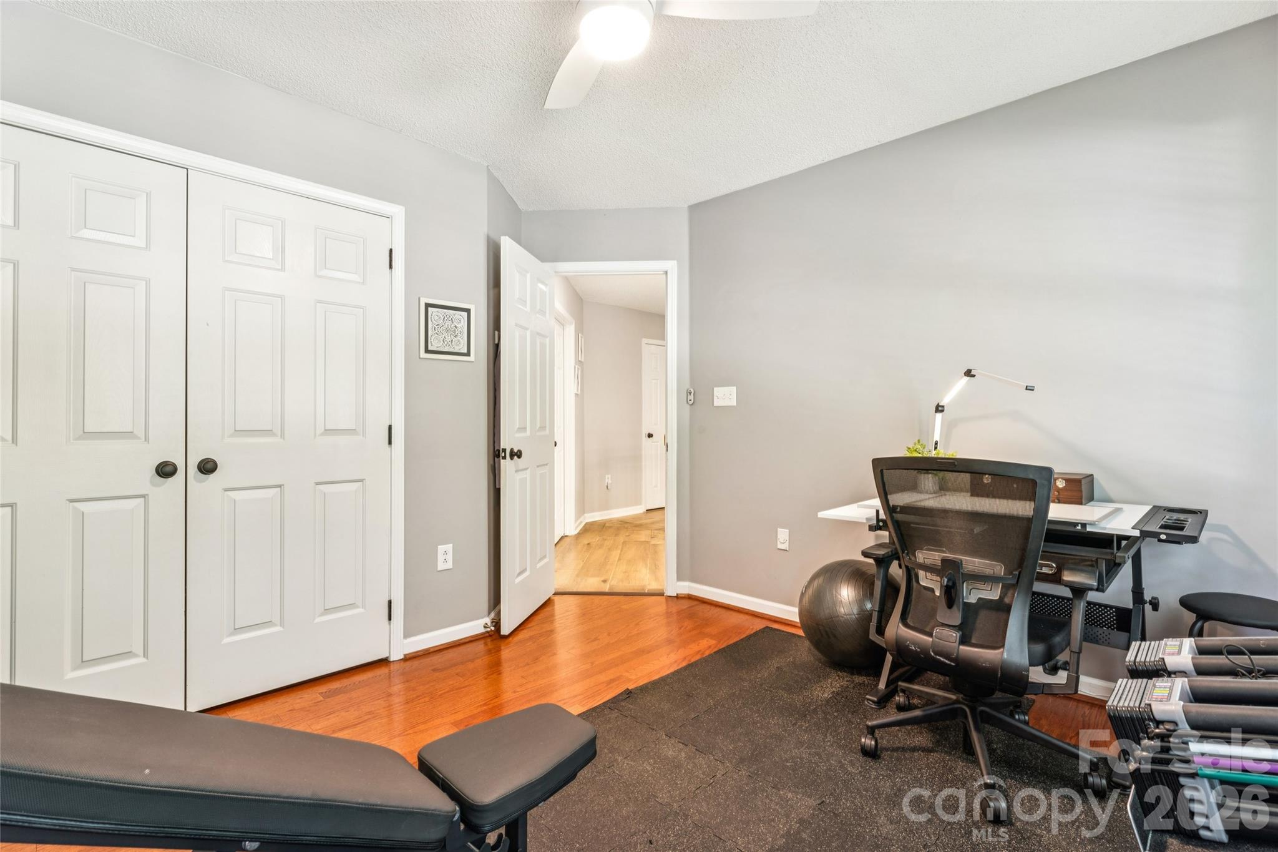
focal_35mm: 16
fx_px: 586
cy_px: 426
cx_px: 639
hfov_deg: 95.0
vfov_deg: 72.0
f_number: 13
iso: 100
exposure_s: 2
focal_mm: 16.5
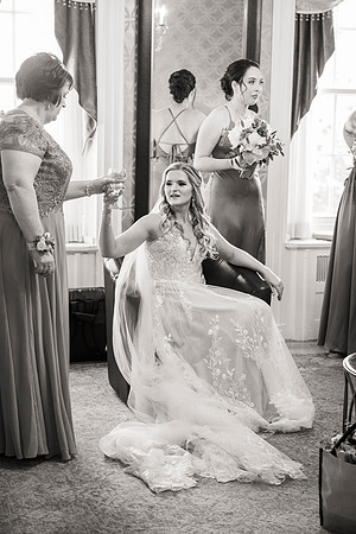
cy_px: 267
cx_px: 178
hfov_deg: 19.5
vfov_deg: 28.8
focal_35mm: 70
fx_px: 1038
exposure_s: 1/160
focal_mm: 70
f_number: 3.5
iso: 2500
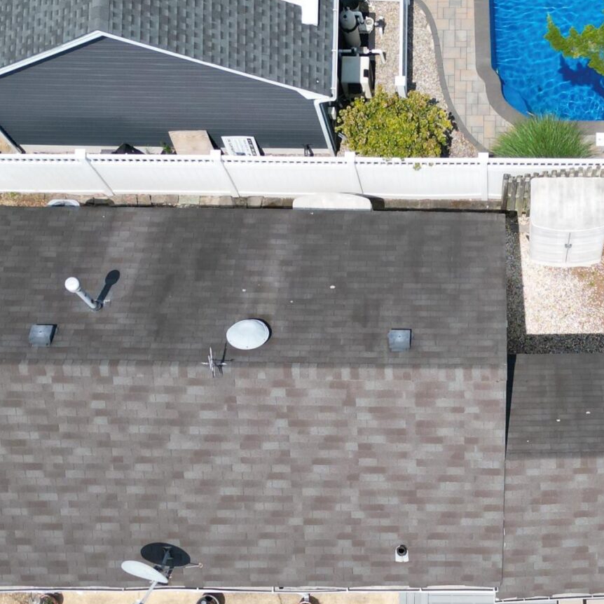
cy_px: 524
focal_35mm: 63
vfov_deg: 26.5
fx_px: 1244
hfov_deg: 26.7
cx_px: 505
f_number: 1.7
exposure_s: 1/4000
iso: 160
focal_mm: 6.72
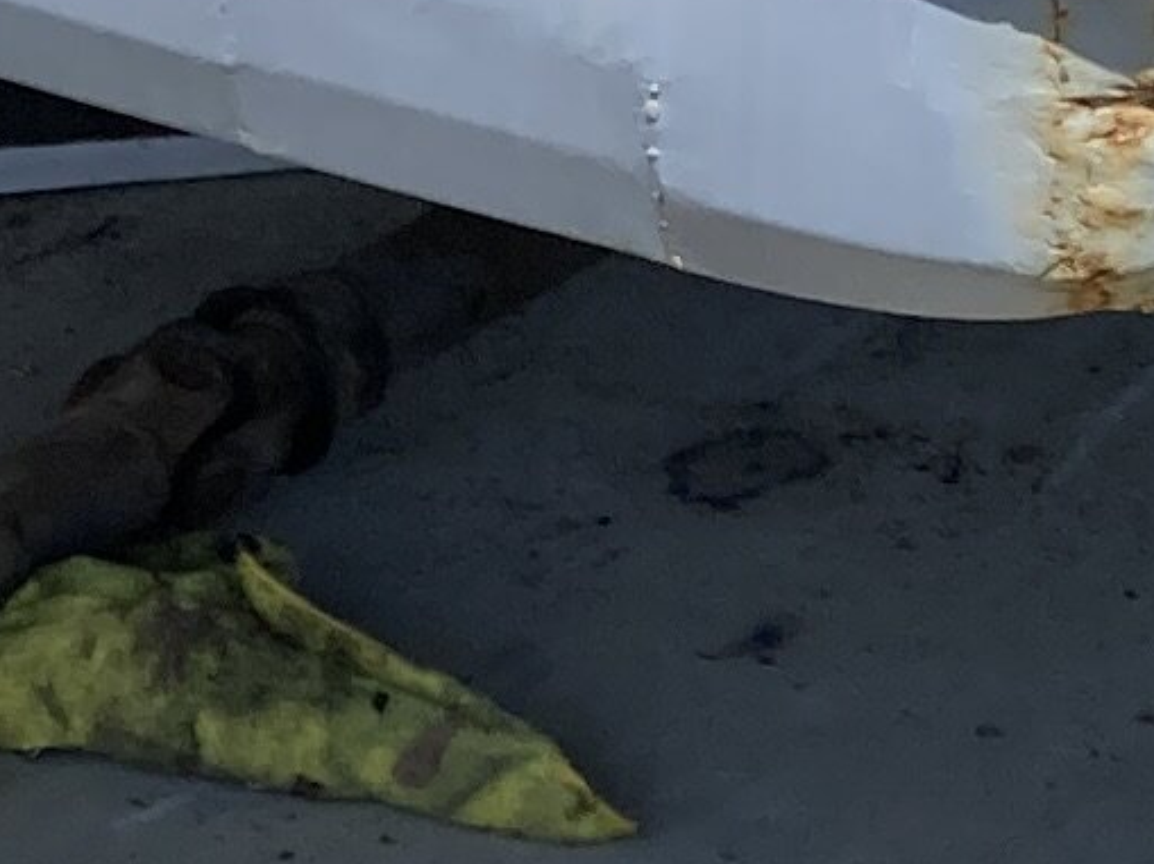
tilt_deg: -29.2
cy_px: 1073
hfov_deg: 8.6
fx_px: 7396
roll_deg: +1.1
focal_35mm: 222
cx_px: -891
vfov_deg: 6.6
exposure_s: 1/3040
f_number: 1.8
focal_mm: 3.99
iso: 25
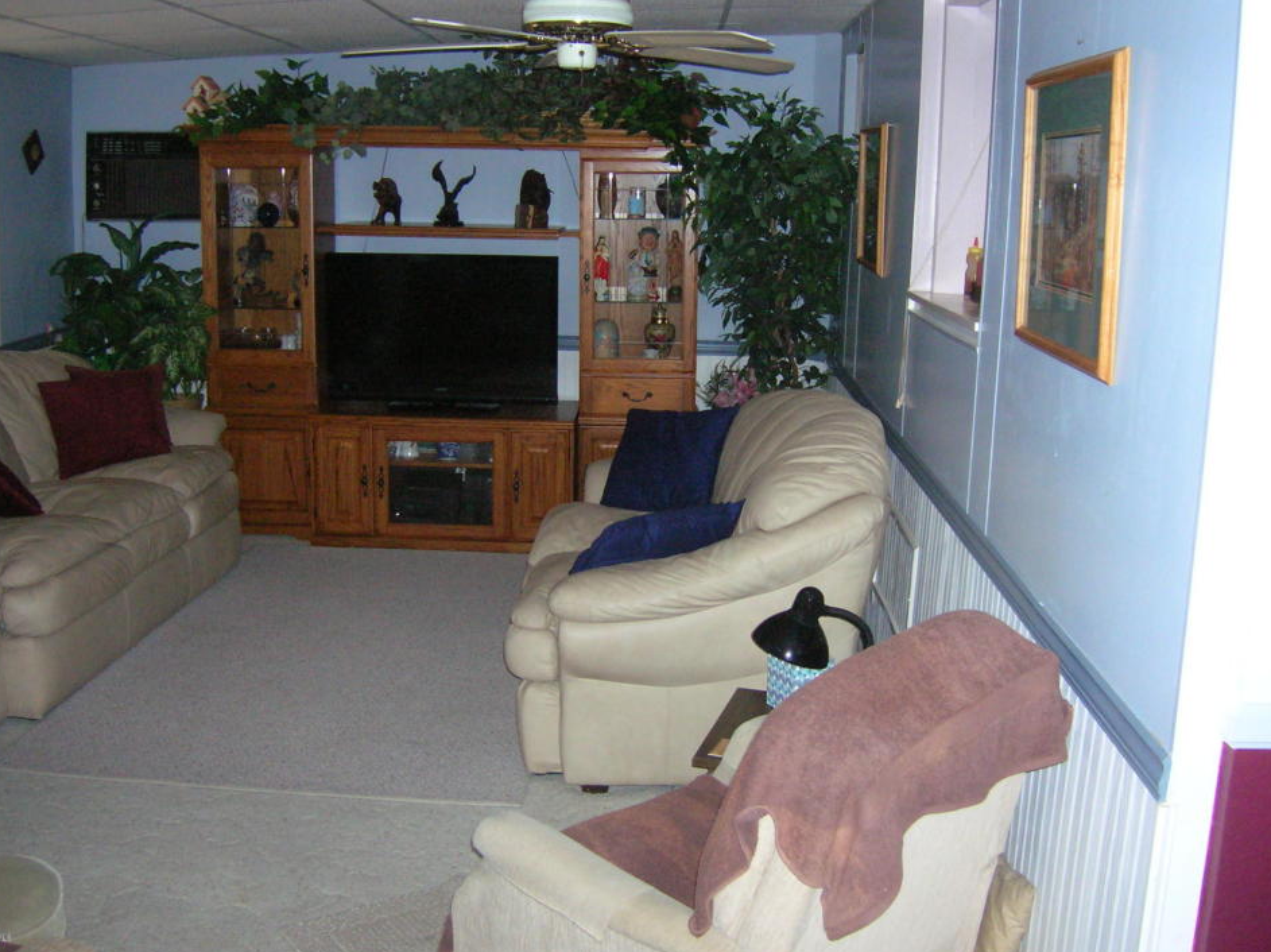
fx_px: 1358
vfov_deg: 38.6
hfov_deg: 50.2
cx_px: 655
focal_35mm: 37
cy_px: 453
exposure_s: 1/60.1
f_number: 2.9
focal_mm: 5.7
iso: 200
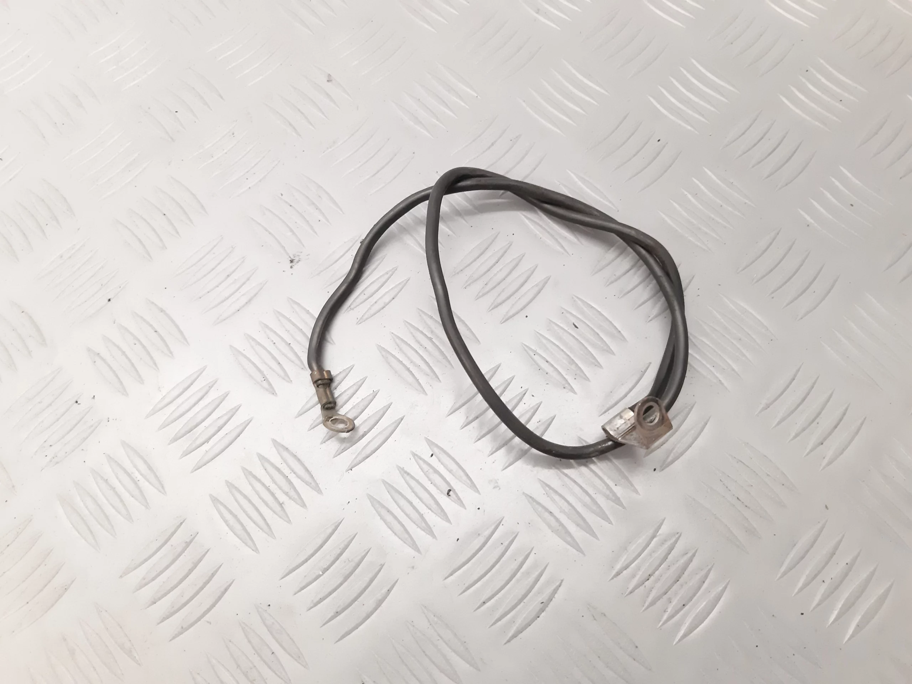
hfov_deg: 65.3
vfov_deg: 51.4
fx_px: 711
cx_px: 456
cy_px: 342
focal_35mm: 27
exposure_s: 1/50
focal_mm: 3.93
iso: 500
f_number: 1.7
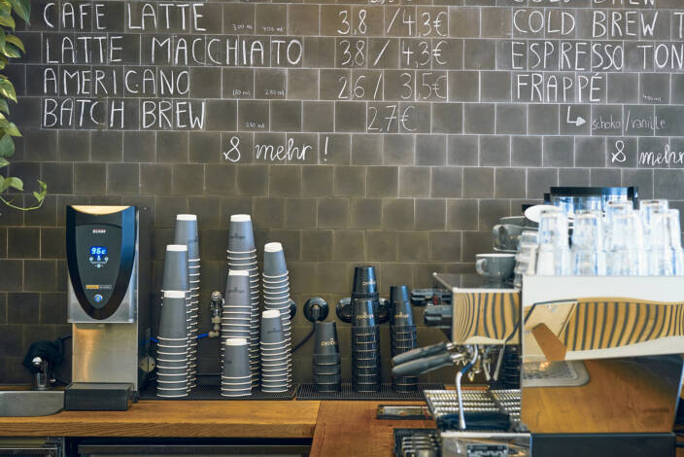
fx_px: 1349
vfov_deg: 19.2
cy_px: 211
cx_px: 424
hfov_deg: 28.3
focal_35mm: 71
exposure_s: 1/100
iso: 1600
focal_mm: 50
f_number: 3.2
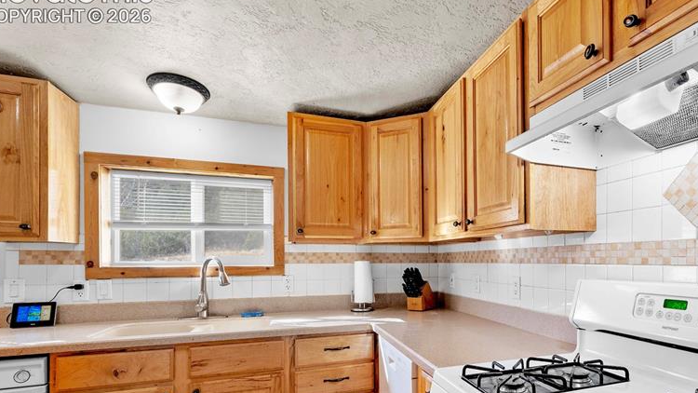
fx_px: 370
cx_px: 447
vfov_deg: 54.9
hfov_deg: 84.5
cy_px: 257
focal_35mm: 20
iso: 640
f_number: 14
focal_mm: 14
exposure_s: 1/6
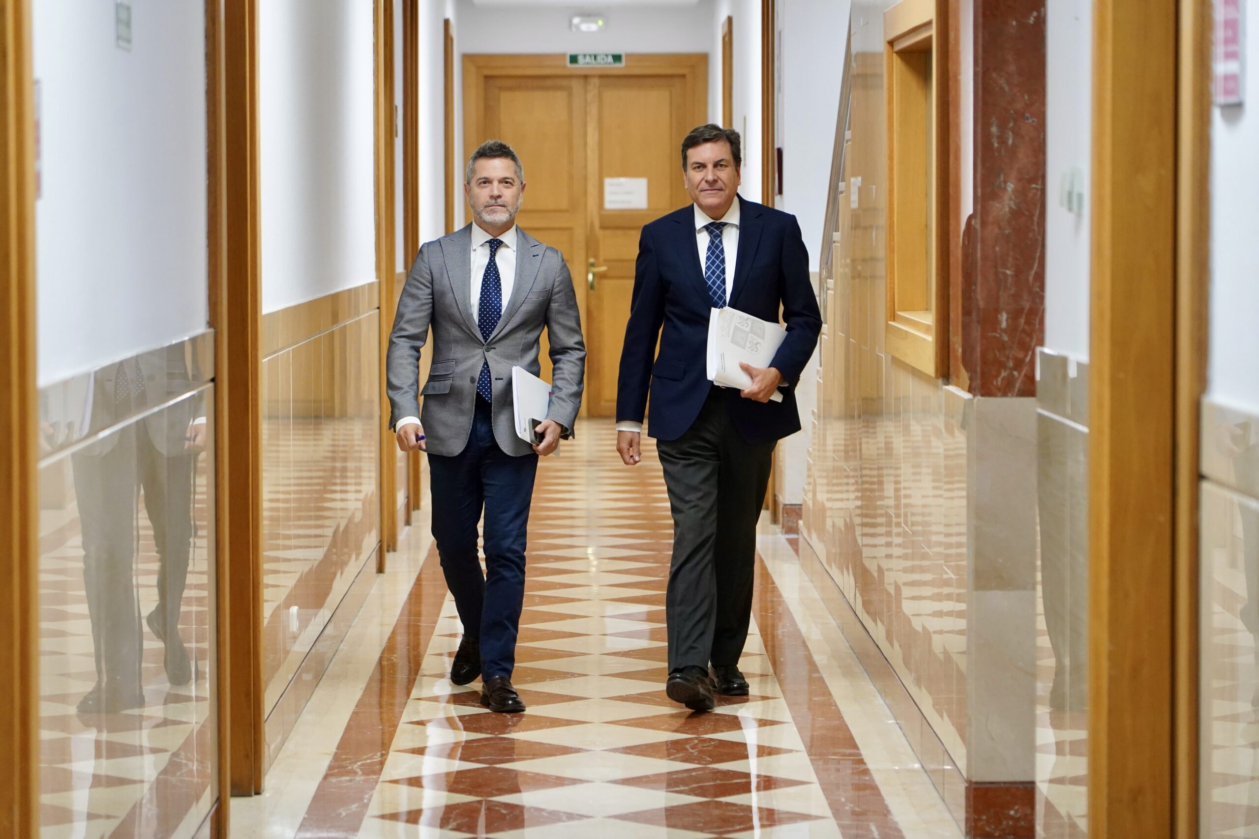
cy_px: 420
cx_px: 630
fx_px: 3672
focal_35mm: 105
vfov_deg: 13.0
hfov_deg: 19.5
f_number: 4
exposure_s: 1/320
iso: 4000
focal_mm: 105
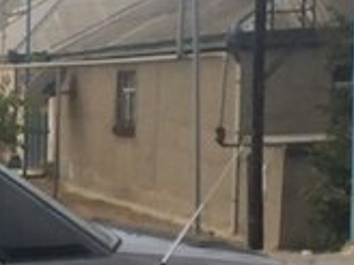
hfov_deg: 14.4
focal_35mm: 117
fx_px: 1196
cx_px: -326
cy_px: 305
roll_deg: +1.5
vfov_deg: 12.4
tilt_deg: -10.4
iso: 32
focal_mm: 4.15
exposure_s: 1/2353
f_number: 2.2
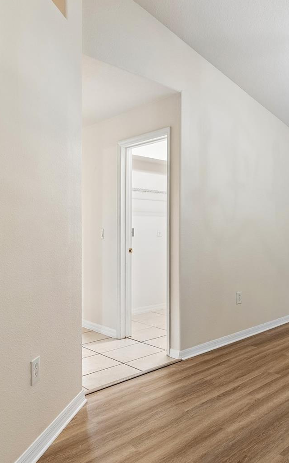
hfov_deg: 40.1
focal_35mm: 27
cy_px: 229
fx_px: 340
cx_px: 293
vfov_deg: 68.4
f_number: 10
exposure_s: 1/25
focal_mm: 17
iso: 800
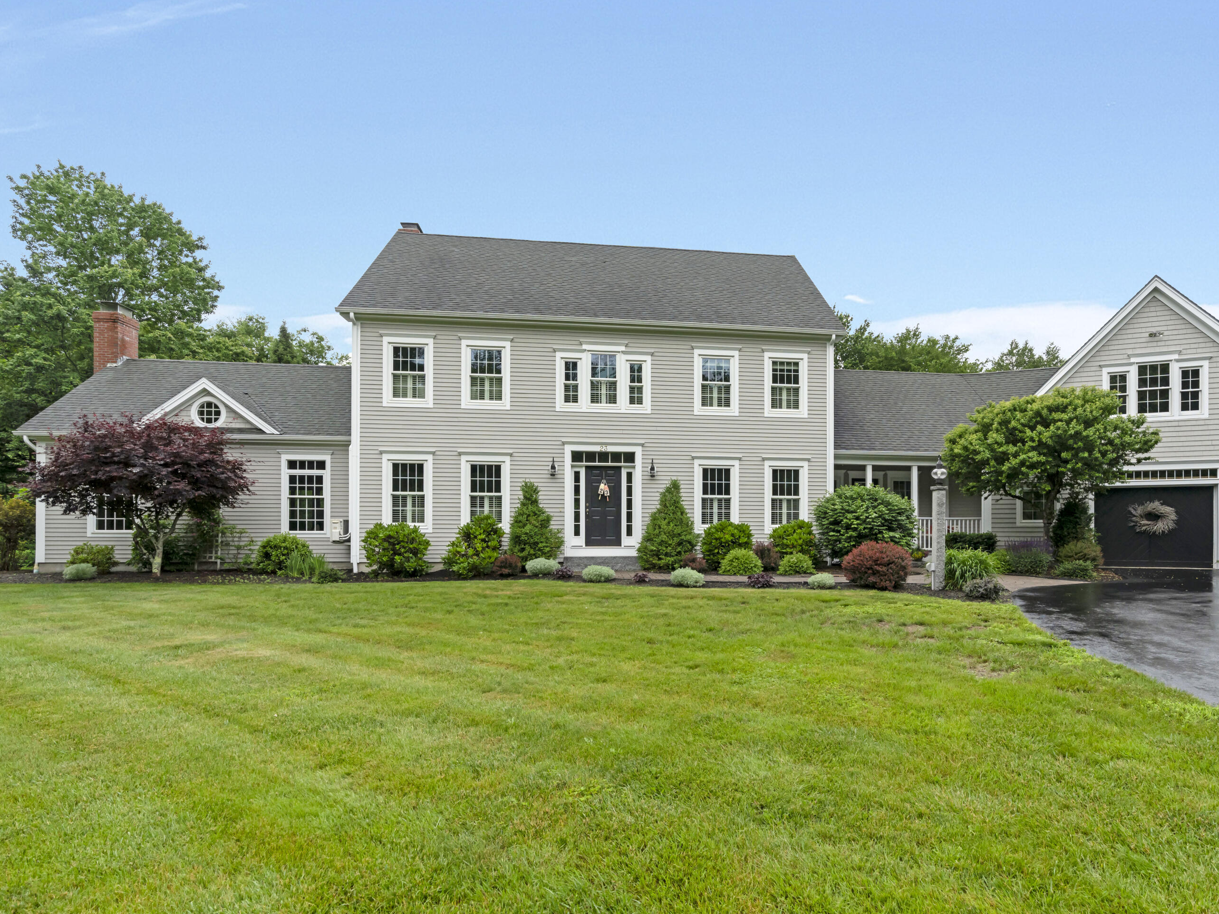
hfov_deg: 87.3
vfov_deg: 71.6
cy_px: 466
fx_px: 634
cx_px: 690
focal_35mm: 18
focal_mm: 16
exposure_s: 1/250
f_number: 8
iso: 800
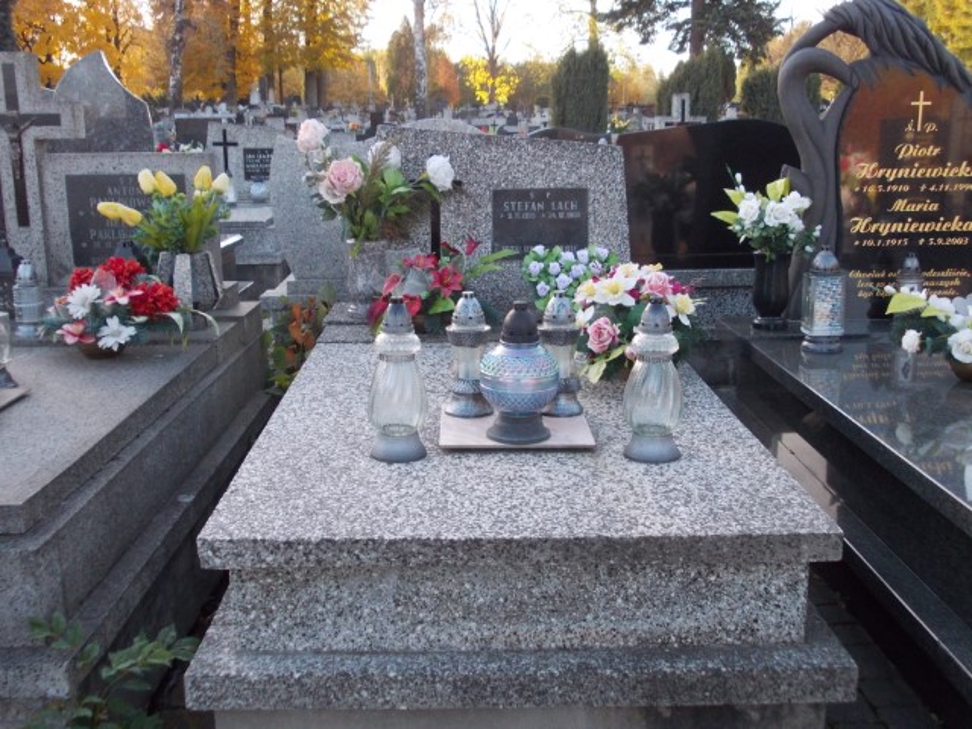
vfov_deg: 37.7
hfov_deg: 49.0
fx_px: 1067
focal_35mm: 38
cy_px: 364
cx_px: 486
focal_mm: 5.3
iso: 200
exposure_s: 1/250
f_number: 3.1
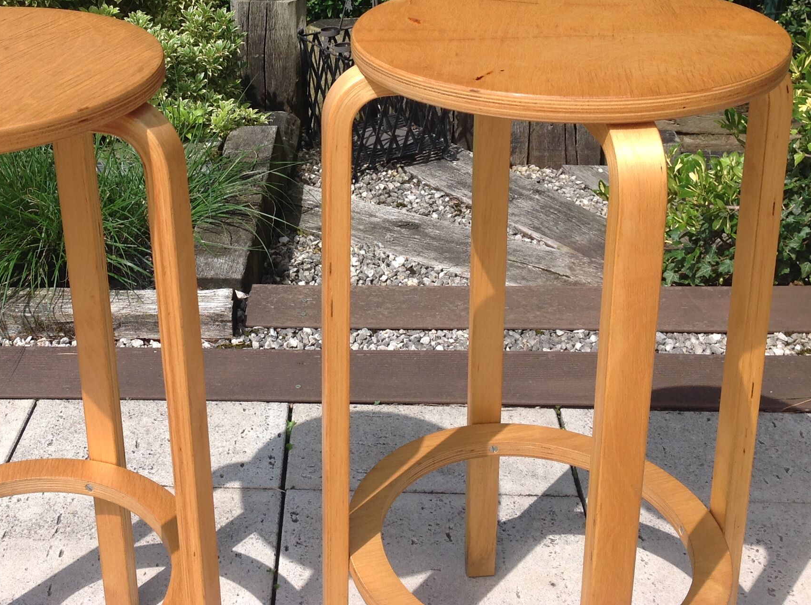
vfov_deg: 27.1
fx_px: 1240
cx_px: 259
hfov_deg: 35.8
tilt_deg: -23.4
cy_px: 154
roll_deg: +2.5
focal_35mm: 53
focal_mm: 4.28
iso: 50
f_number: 2.4
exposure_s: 1/1592
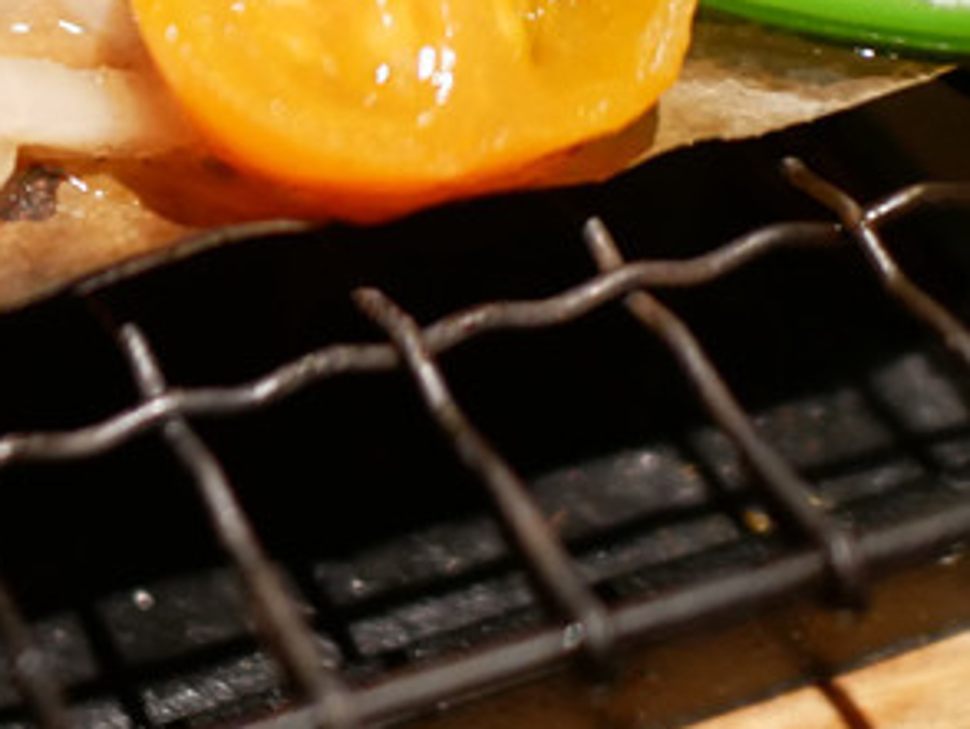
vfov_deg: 13.9
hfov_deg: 17.0
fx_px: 2861
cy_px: -257
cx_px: -587
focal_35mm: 102
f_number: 1.7
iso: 1250
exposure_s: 1/125
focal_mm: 15
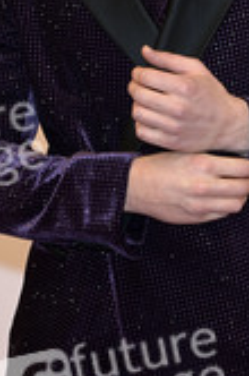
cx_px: 174
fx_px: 2459
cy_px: 43
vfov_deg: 8.7
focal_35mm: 236
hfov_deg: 5.8
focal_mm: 98
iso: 400
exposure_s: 1/250
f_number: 6.3
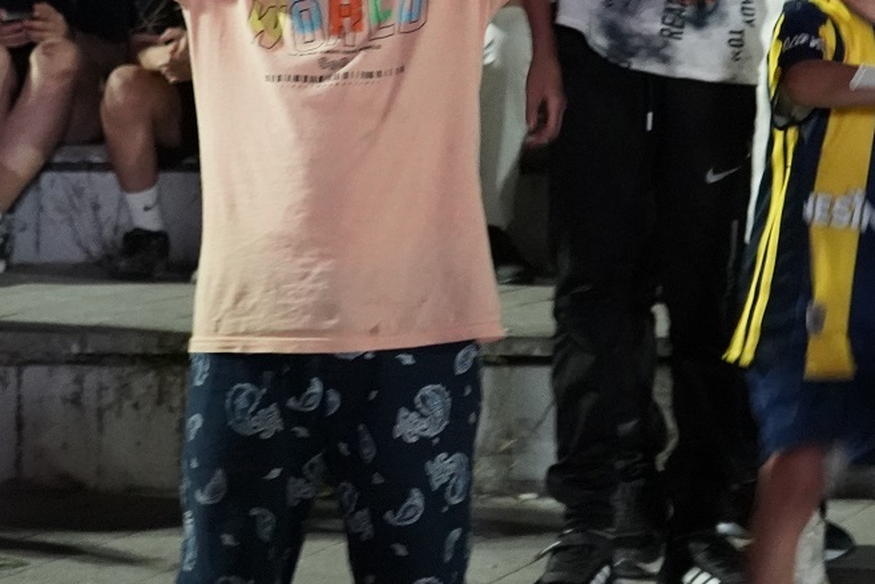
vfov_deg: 12.7
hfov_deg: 19.4
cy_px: -102
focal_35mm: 105
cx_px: 548
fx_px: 2552
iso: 8000
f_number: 4
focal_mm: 36
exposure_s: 1/40
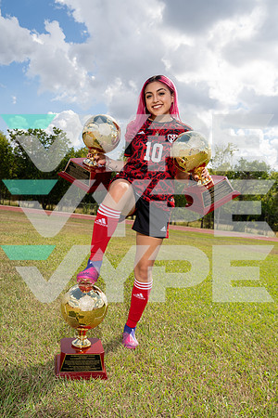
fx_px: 371
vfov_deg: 58.7
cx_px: 139
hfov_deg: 41.1
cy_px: 209
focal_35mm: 32
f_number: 7.1
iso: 100
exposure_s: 1/250
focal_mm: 32
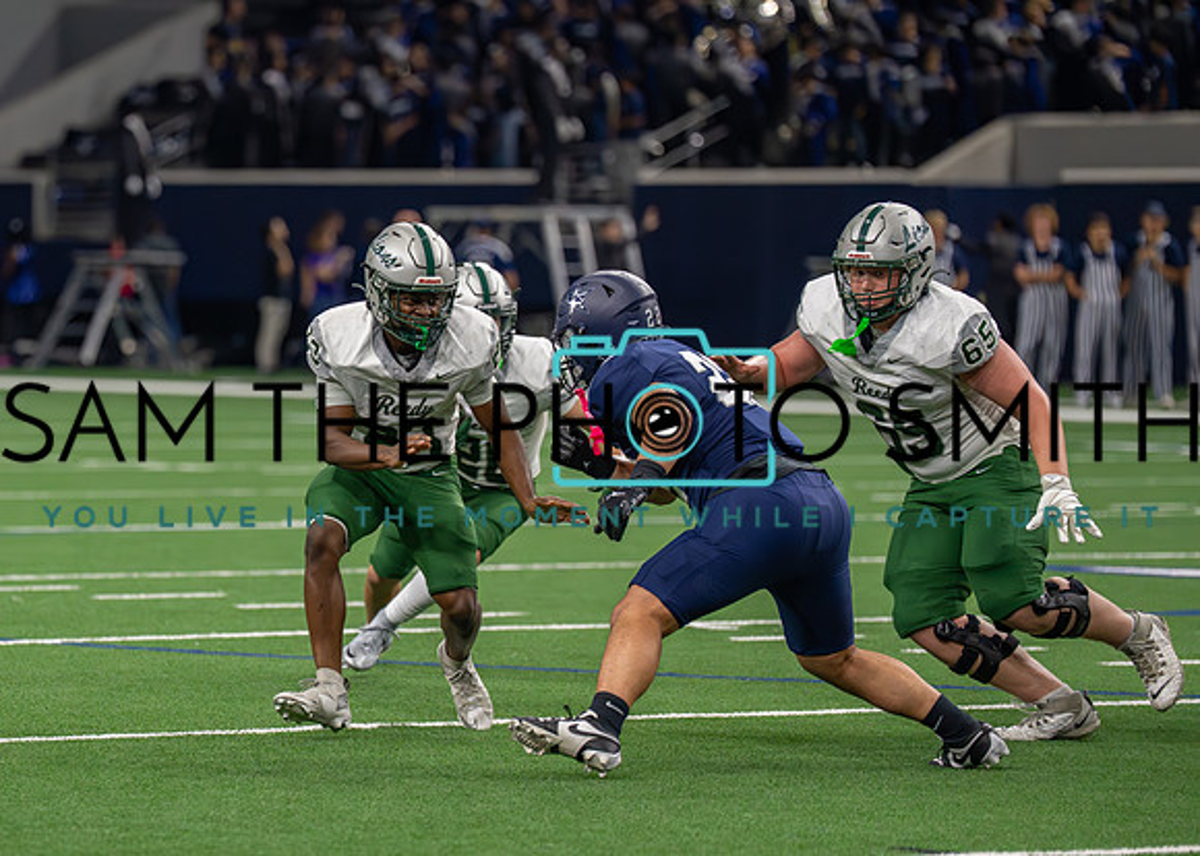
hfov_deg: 8.2
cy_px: 435
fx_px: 8370
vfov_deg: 5.9
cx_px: 290
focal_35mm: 246
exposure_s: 1/1600
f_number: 2.8
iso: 4000
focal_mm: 163
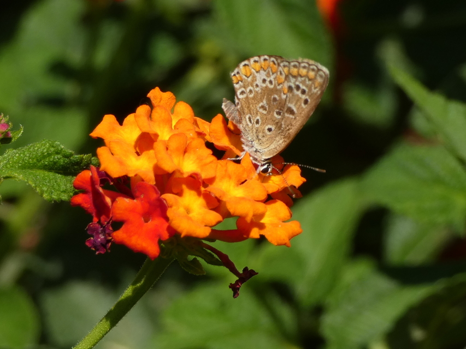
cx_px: 233
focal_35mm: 157
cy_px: 174
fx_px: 2114
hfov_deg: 12.6
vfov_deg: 9.5
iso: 80
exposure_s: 1/160
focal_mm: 28.1
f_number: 5.4
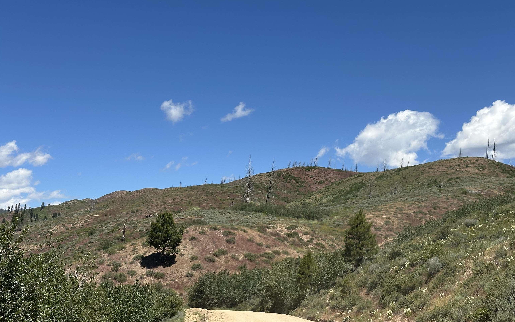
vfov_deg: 25.3
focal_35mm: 51
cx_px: 257
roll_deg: -1.4
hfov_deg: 39.6
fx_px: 716
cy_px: 176
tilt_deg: +7.8
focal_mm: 6.86
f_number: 1.78
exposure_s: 1/5000
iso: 64
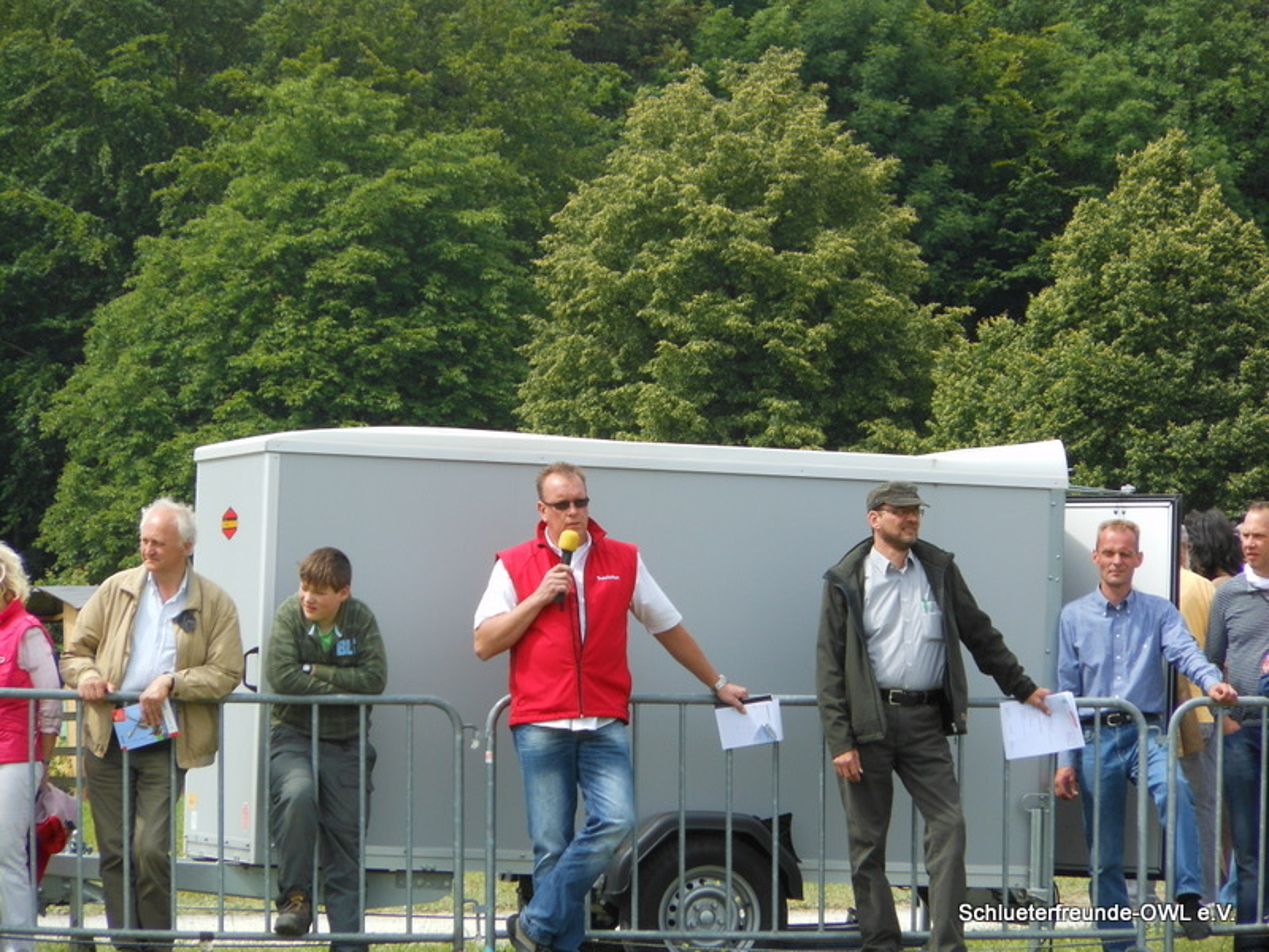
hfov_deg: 10.1
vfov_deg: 7.6
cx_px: 634
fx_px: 7185
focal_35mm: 196
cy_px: 476
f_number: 5.6
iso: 80
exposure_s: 1/250
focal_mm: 35
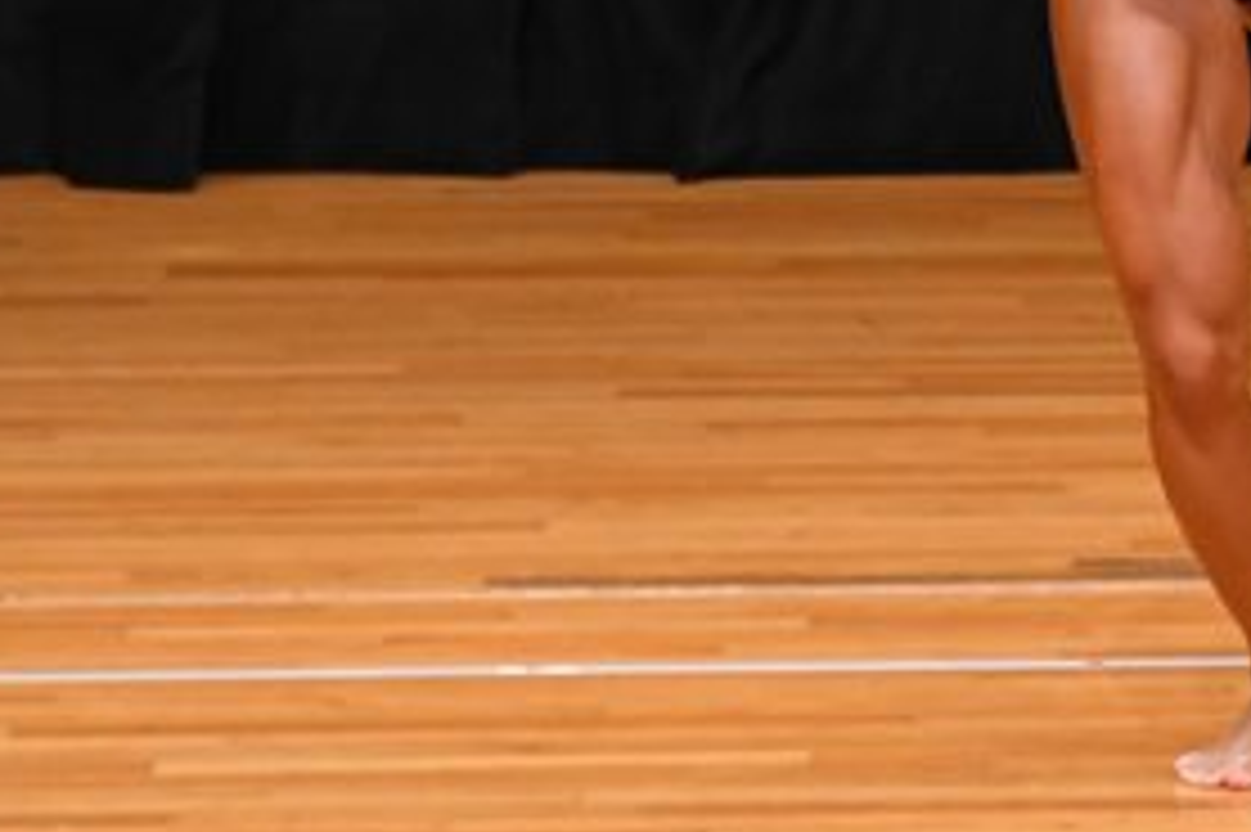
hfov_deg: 2.7
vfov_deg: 1.8
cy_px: -139
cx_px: 1550
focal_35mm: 753
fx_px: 26150
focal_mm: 180
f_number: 5.6
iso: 3200
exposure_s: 1/400
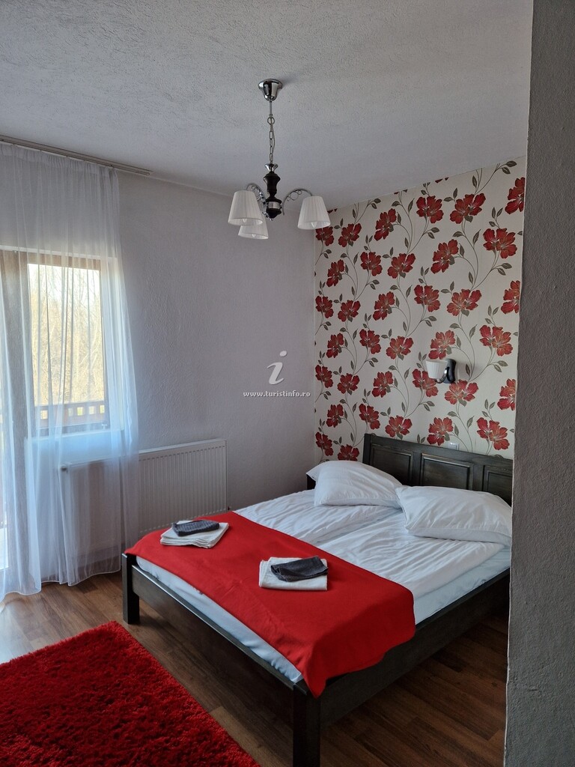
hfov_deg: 58.9
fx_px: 509
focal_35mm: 23
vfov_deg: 73.9
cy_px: 384
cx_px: 288
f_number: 1.8
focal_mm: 5.4
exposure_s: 1/100
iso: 160
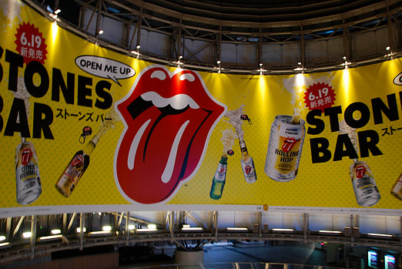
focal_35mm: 30
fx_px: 335
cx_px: 216
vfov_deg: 43.7
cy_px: 133
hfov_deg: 61.8
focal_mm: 18
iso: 320
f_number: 3.5
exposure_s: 1/4
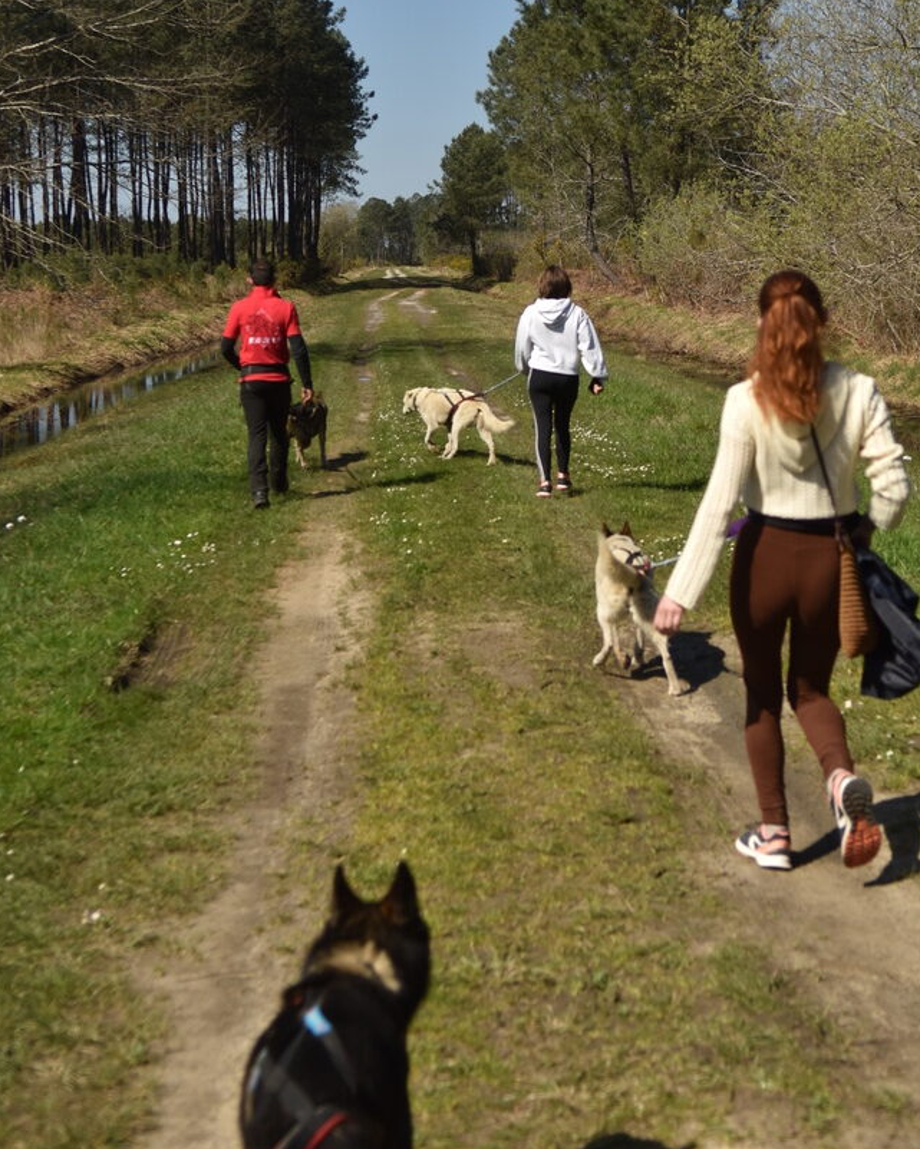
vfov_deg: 31.8
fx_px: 2008
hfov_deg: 25.8
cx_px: 543
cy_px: 407
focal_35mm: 59
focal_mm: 28
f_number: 4.5
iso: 100
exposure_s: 1/3200
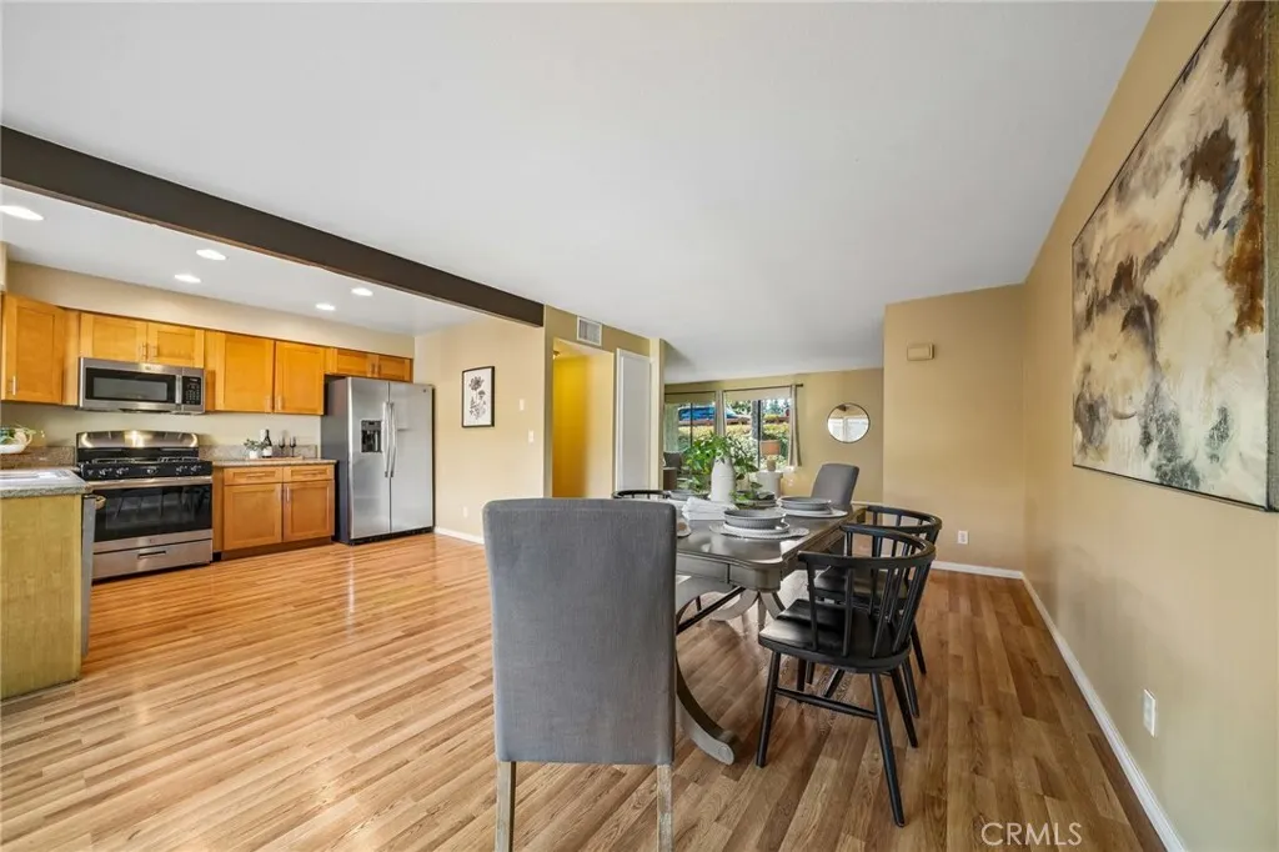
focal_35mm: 12
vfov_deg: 90.0
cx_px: 640
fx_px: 426
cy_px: 426
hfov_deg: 112.6
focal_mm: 12
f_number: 8
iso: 400
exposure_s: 1/10
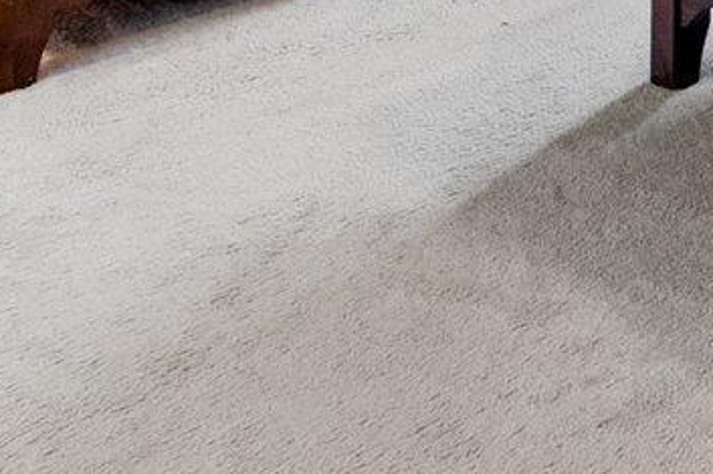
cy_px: -776
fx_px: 1722
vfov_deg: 11.7
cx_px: 1392
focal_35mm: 87
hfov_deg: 17.4
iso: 400
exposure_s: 1/5
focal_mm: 15
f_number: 6.3
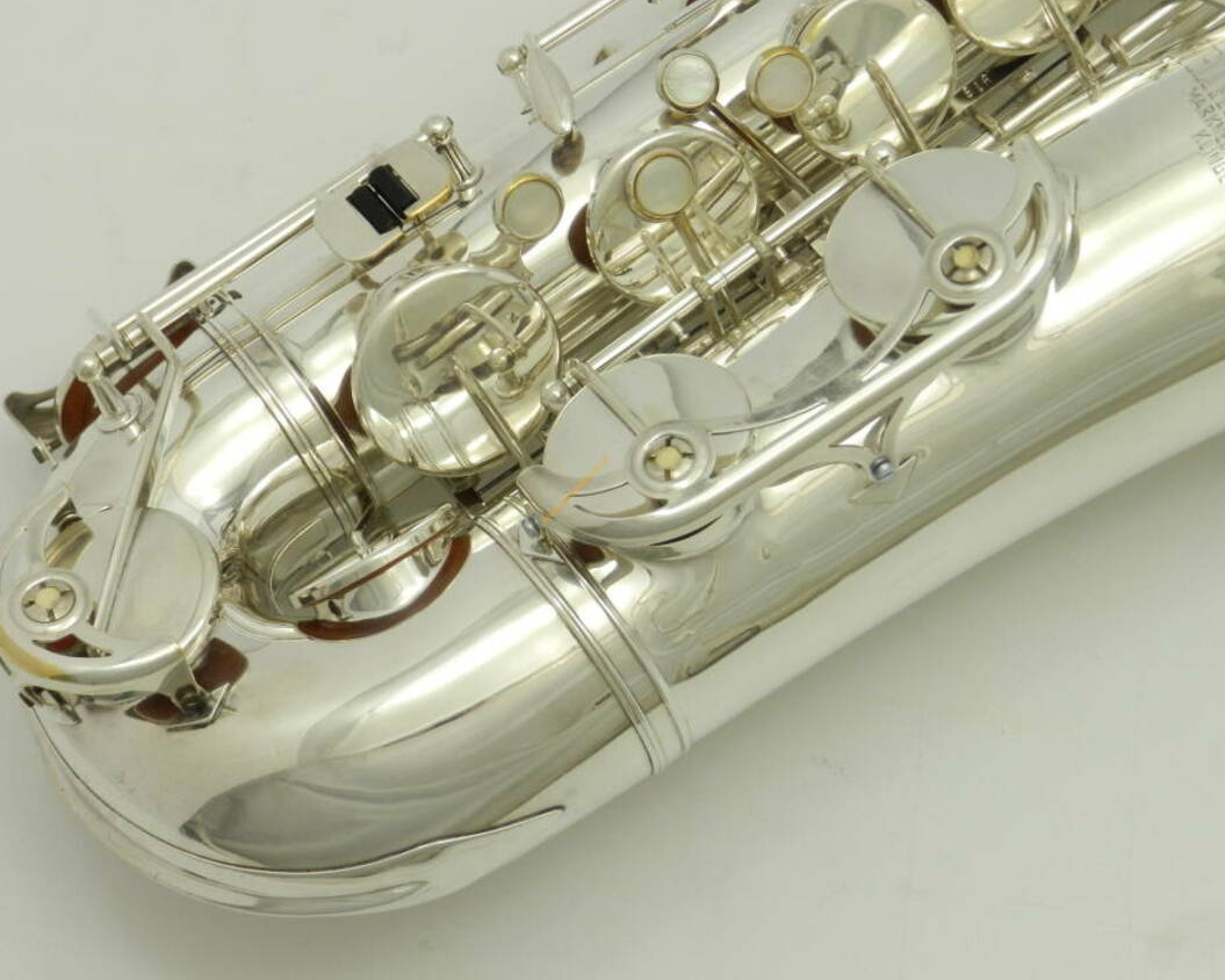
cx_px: 574
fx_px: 5511
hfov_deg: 12.7
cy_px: 489
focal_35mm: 152
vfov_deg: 10.2
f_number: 5.1
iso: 320
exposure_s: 1/30
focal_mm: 25.7
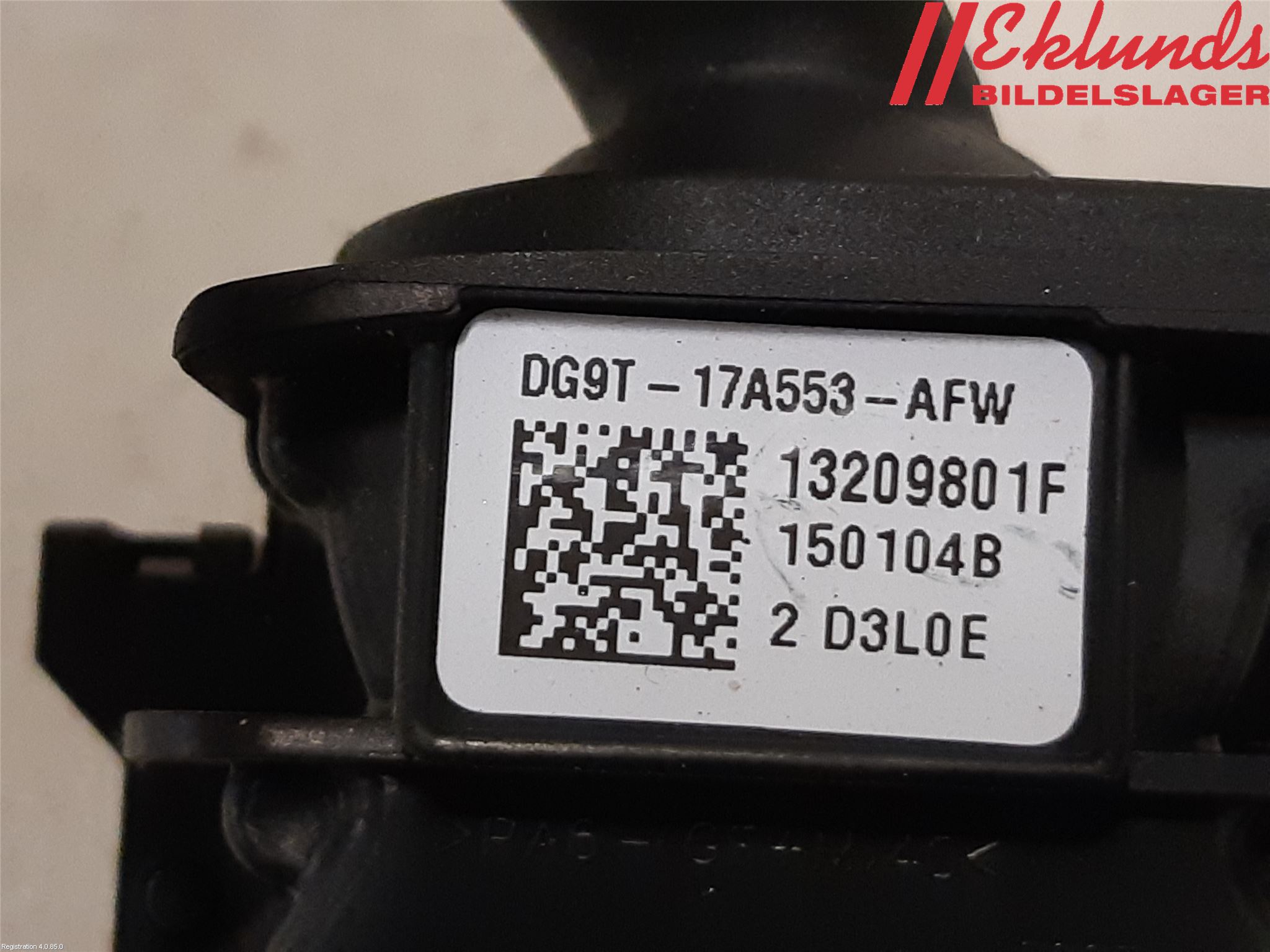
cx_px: 635
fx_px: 954
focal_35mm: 26
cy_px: 476
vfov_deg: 53.1
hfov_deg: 67.3
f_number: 1.7
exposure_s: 1/50
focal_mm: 3.93
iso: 250
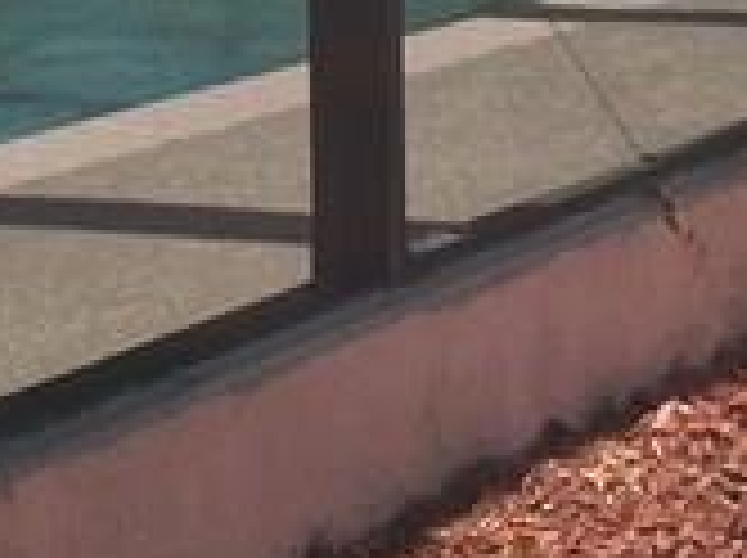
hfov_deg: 10.8
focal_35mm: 179
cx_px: -171
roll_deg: -0.4
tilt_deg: -1.4
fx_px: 3857
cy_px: -432
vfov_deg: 8.0
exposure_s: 1/1721
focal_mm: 4.15
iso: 32
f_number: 2.2
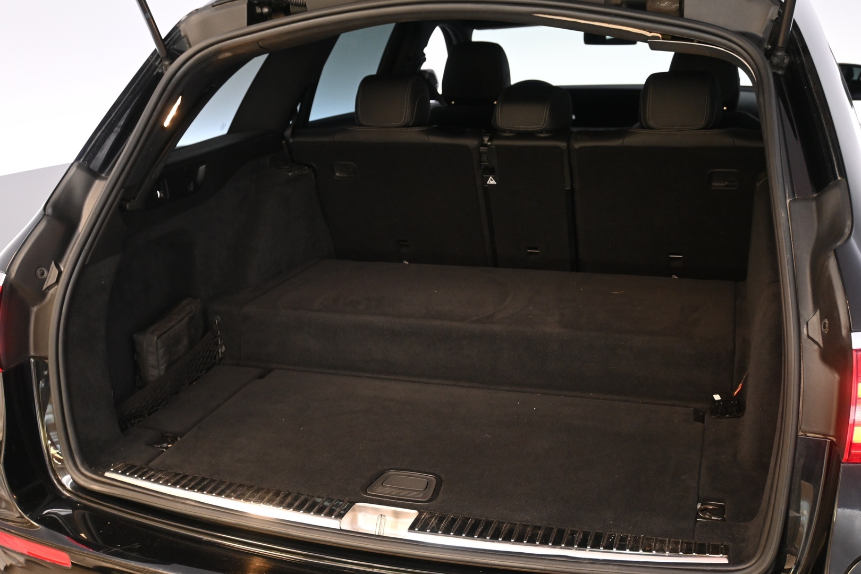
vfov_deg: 35.5
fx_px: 897
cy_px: 287
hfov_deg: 51.3
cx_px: 430
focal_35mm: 38
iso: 1250
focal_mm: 25
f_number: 4.2
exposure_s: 1/40
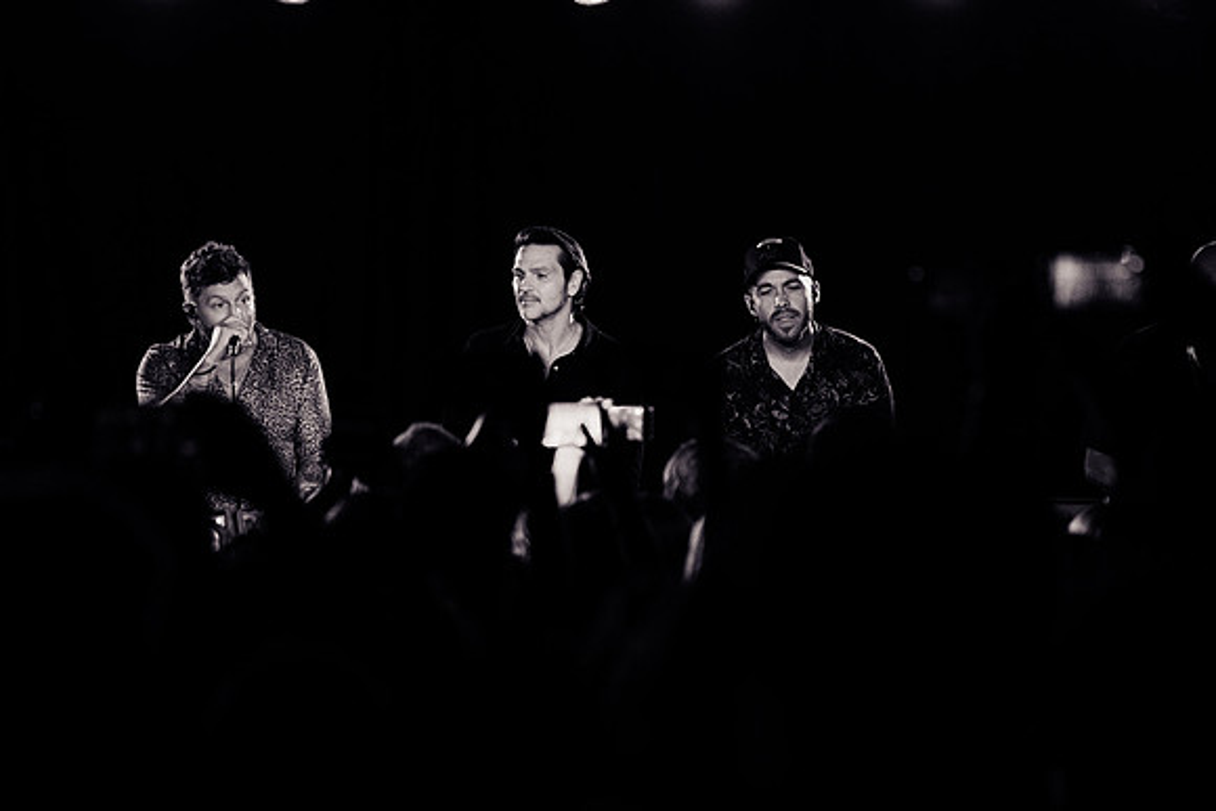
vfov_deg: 7.5
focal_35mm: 183
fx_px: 6176
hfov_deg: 11.2
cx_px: 608
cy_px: 406
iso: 1000
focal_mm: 180
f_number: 3.5
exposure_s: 1/500
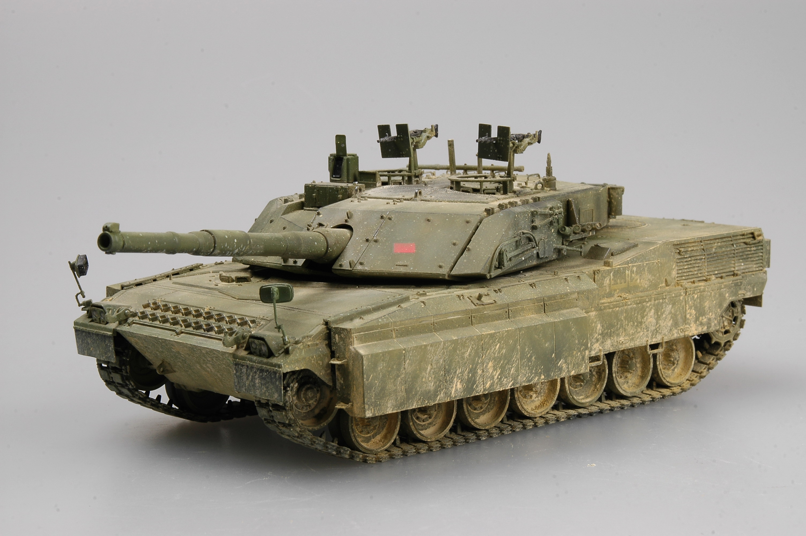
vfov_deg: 16.2
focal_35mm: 84
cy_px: 268
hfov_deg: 24.2
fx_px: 1879
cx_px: 403
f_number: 20
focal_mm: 56
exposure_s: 1/40
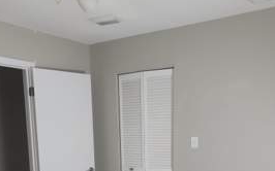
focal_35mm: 44
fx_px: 330
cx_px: 138
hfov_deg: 45.3
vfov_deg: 27.4
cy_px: 174
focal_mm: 6.4
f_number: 1.8
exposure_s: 1/24
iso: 100
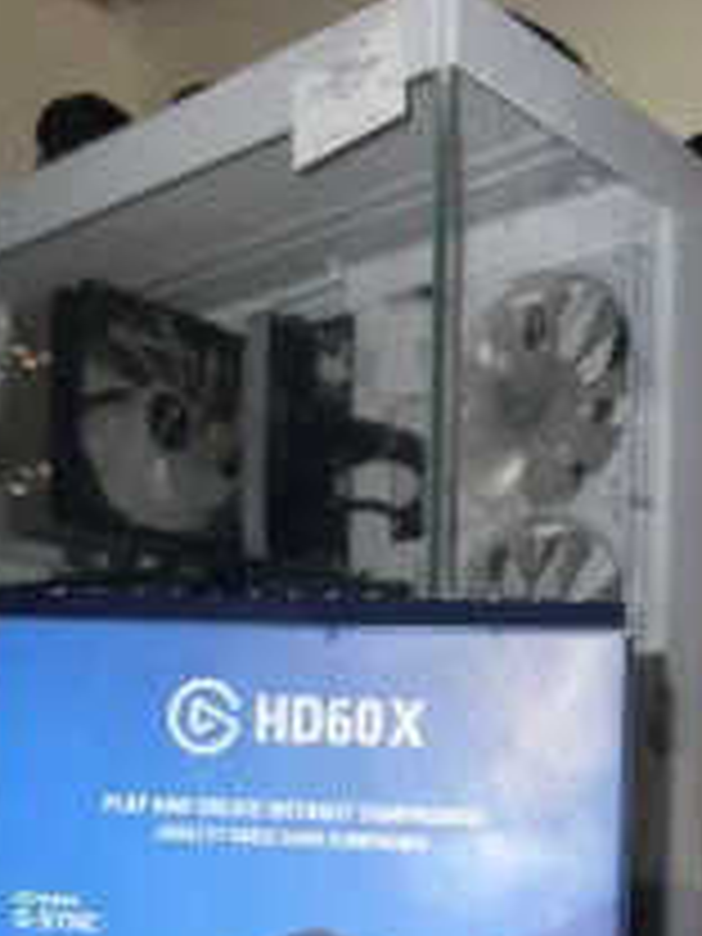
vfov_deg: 36.2
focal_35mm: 50
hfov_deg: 29.1
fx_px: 1352
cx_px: 351
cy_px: 819
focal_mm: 5.7
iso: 32
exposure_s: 1/4
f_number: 1.5
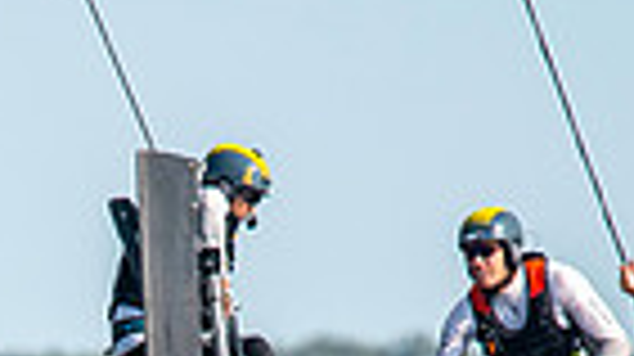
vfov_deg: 0.4
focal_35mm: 2720
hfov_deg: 0.8
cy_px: 696
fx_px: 45683
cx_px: -22
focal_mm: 420
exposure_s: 1/1600
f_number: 5.6
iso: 500
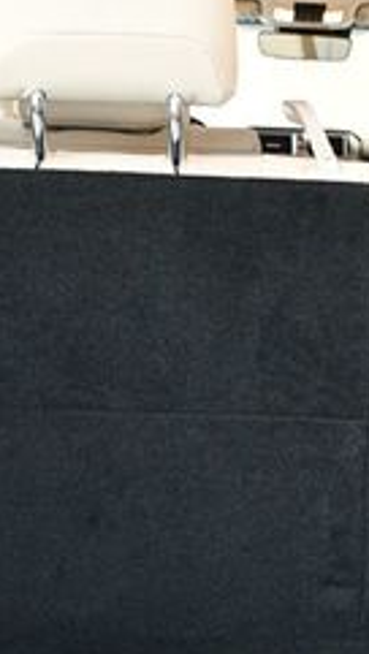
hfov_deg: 15.9
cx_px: 339
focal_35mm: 75
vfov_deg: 28.2
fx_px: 1301
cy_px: 353
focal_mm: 18
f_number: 3.5
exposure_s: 1/80
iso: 3200
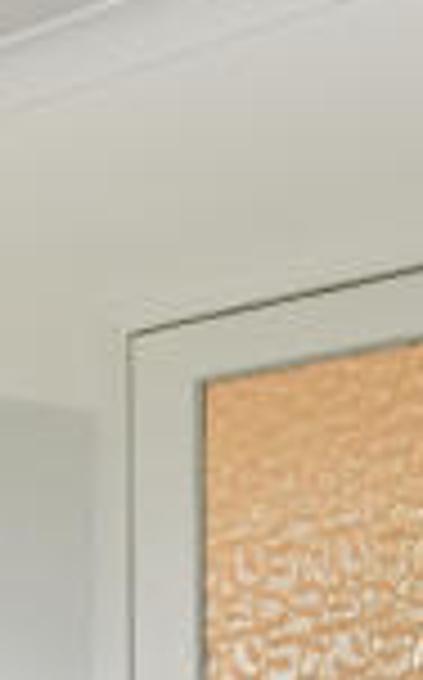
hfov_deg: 11.8
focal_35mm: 83
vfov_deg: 22.6
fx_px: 1535
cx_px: -684
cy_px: 858
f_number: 5
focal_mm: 12
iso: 640
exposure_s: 1/50
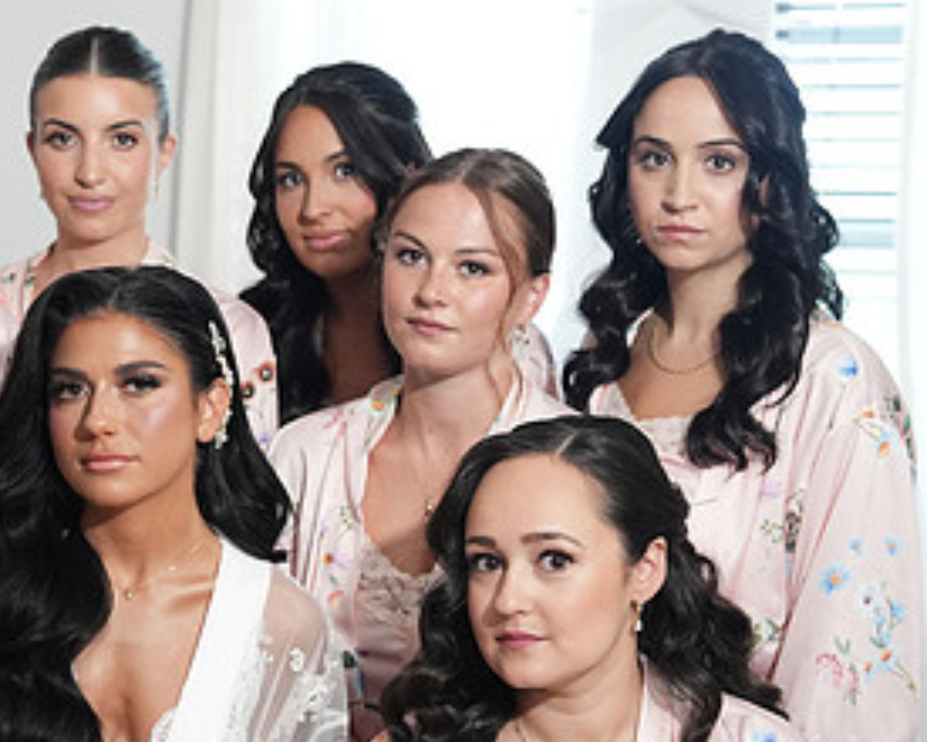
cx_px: 94
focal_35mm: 89
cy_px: 470
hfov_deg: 21.0
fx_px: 2442
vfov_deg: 17.2
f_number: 2.8
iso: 3200
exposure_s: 1/125
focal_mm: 45
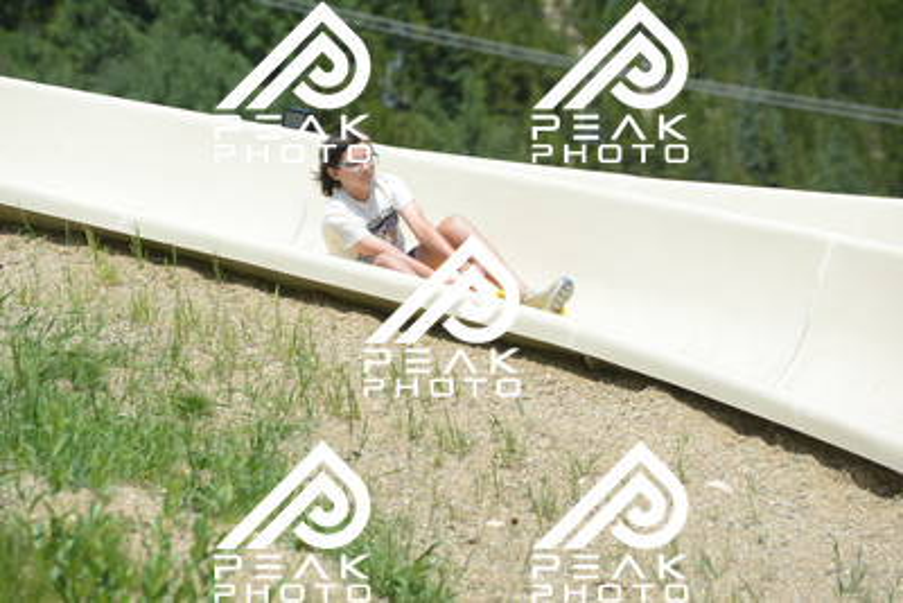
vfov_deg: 7.0
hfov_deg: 10.5
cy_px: 302
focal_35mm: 195
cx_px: 452
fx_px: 4893
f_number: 6.3
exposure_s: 1/640
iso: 200
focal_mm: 195
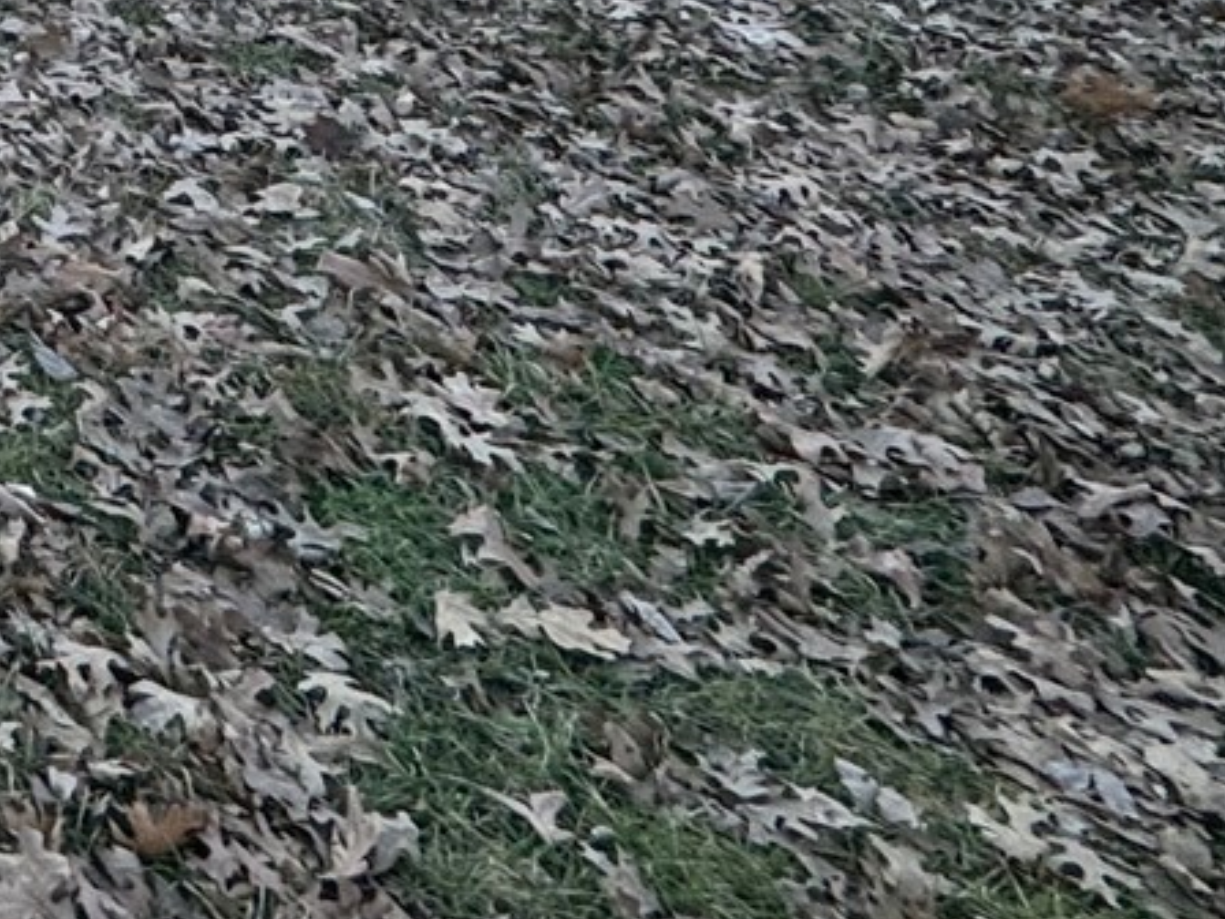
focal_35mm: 60
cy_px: -700
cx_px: -930
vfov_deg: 19.1
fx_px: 2123
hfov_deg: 21.8
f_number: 2.2
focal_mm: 2.22
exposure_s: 1/314
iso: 40
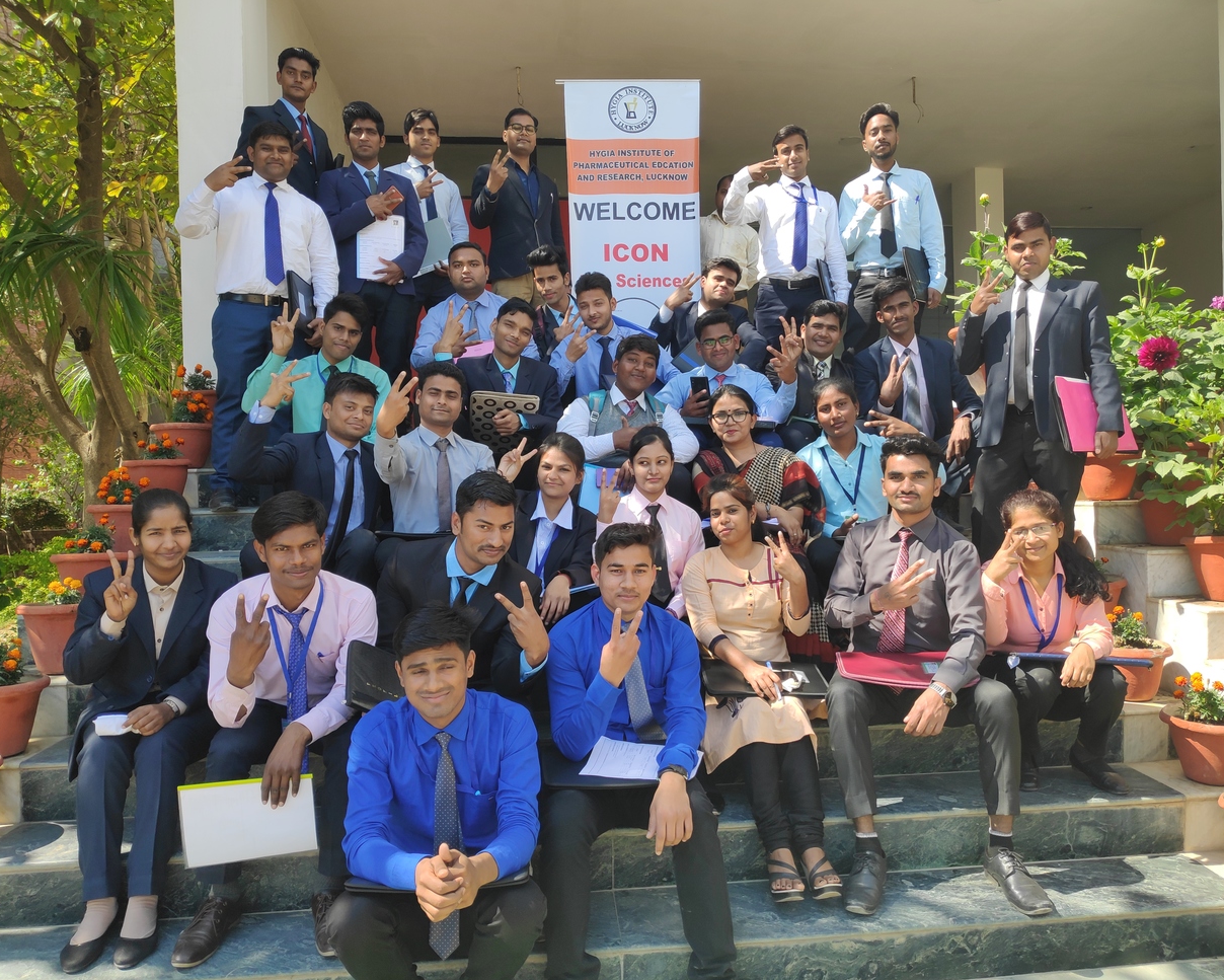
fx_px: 761
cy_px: 492
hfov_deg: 77.6
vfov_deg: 65.5
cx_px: 641
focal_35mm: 21
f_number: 1.9
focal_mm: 3.94
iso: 100
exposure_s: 1/818
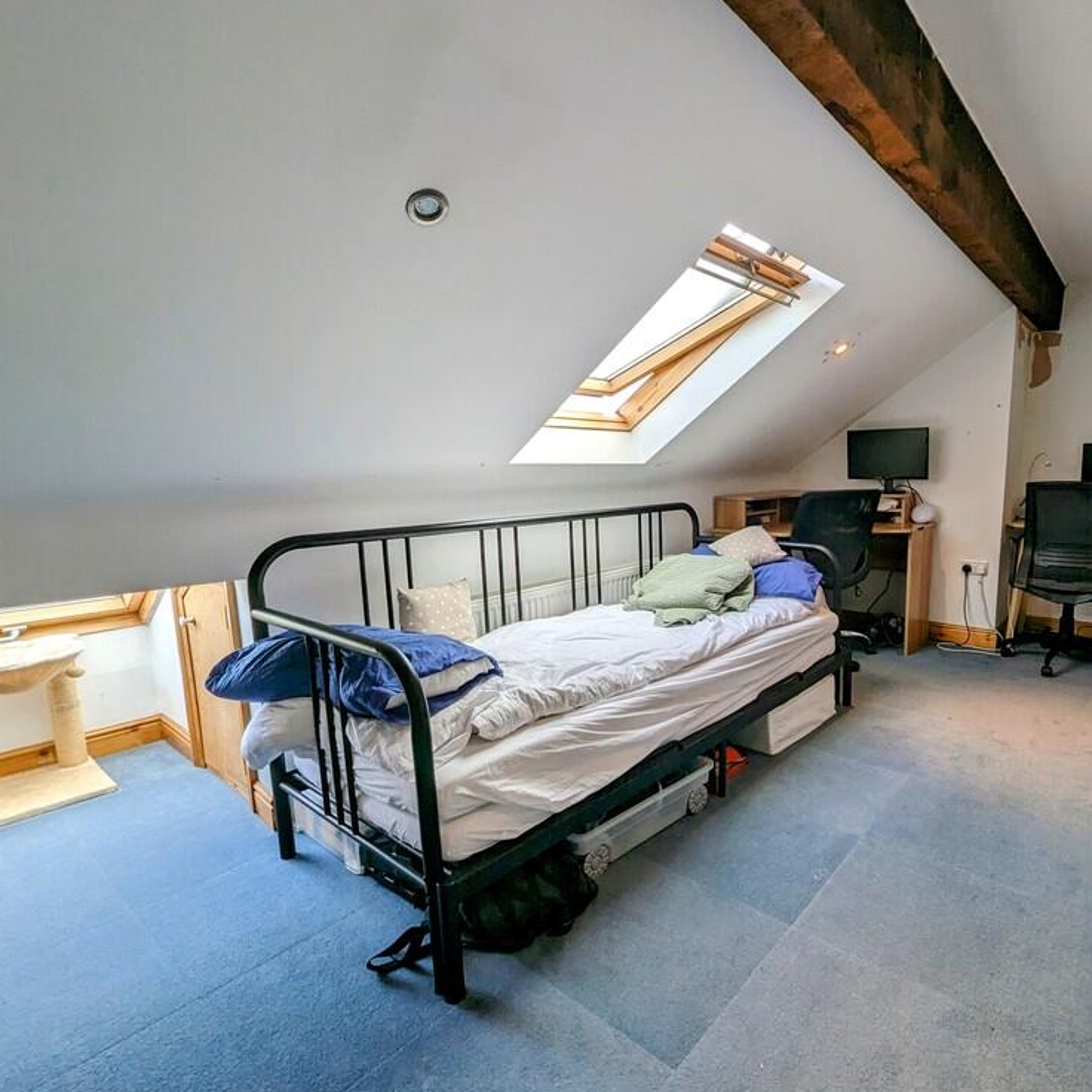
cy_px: 556
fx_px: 571
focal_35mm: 16
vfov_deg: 87.4
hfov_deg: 85.5
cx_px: 691
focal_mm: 1.95
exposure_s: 1/85.1
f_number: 2.2
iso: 42
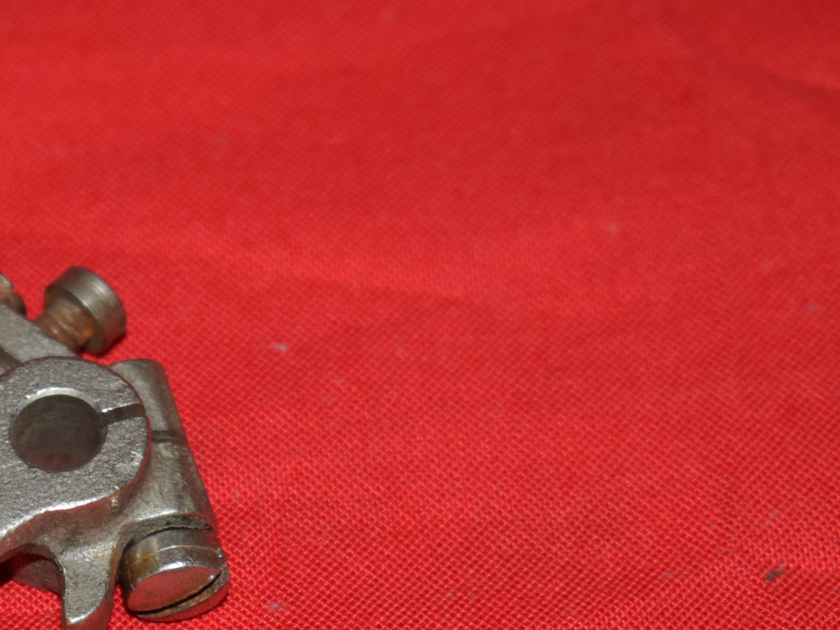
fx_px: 4297
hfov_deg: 11.0
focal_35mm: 177
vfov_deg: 8.4
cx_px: -28
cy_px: 487
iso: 640
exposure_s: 1/160
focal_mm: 55
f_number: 5.6
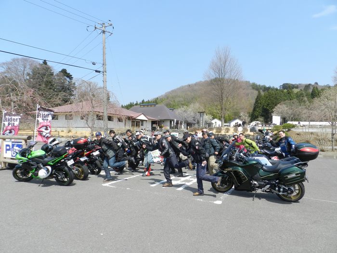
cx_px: 168
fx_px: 224
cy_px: 126
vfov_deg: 58.9
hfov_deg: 73.9
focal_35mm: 23
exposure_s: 1/800
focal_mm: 4
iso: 160
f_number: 4
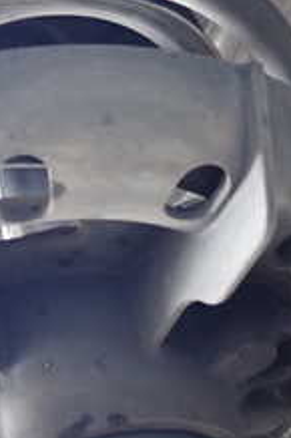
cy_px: 60
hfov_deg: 15.6
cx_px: 18
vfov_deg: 23.2
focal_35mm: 86
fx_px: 1044
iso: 400
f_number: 2.3
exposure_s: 1/30
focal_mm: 5.4
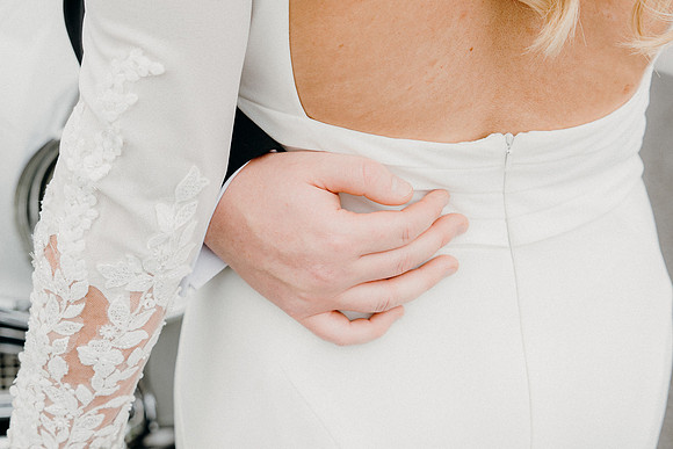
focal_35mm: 70
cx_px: 336
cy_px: 224
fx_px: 1309
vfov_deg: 19.5
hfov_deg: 28.8
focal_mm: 47
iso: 125
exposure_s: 1/200
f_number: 3.5
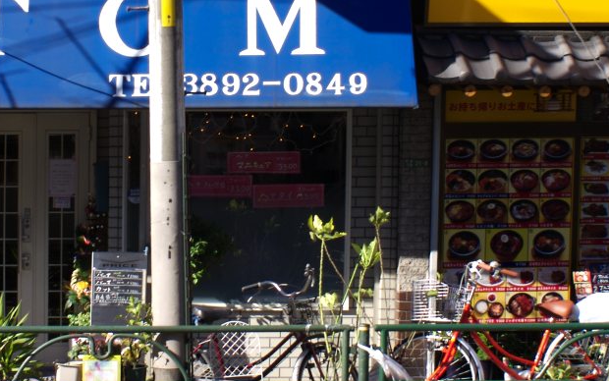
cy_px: 169
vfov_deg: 18.9
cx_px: 136
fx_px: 1146
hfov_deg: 29.2
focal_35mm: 69
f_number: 9
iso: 100
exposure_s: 1/100
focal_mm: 28
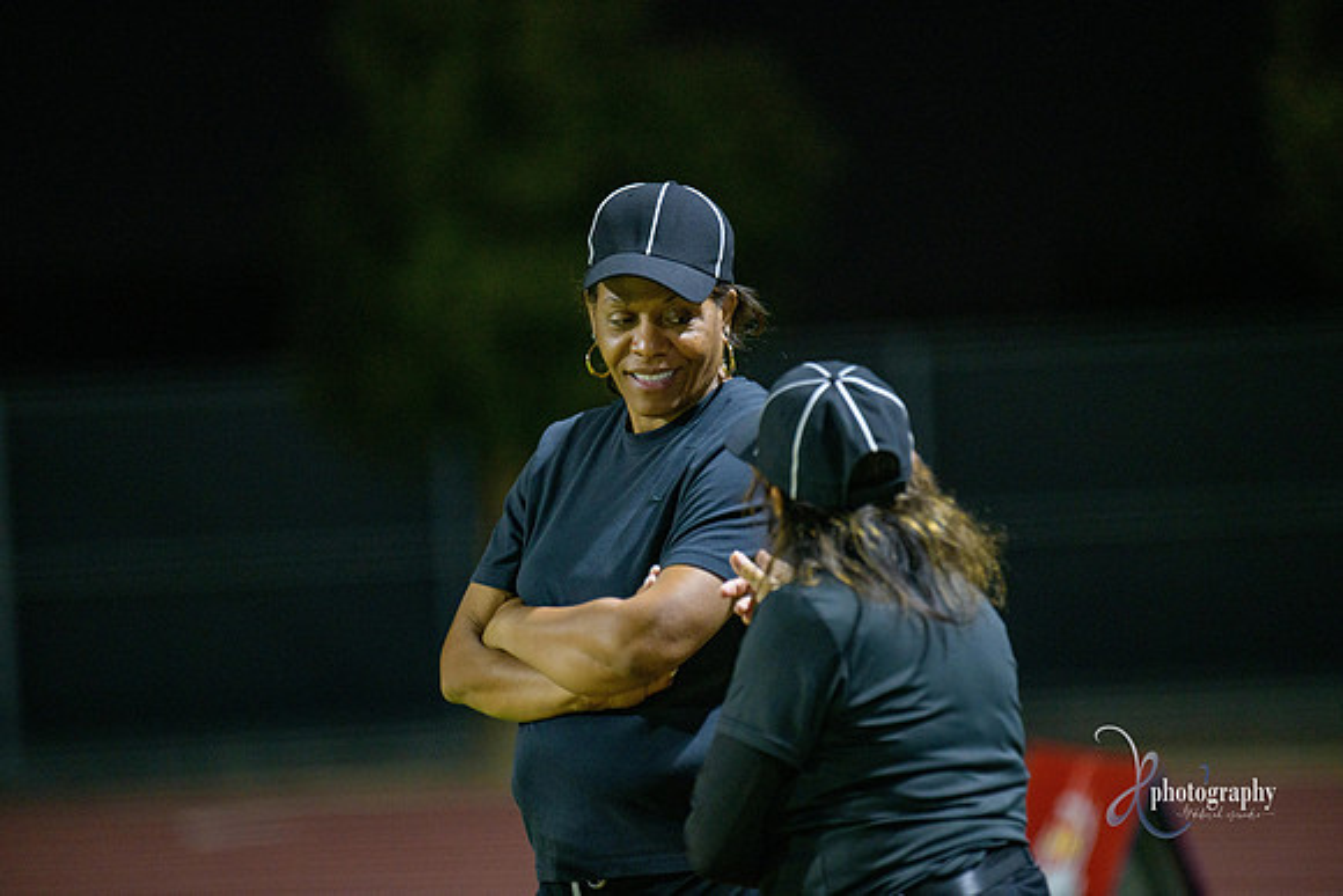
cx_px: 672
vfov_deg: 4.6
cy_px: 448
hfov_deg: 6.9
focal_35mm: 300
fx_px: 11194
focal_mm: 300
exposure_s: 1/250
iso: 2000
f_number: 2.8
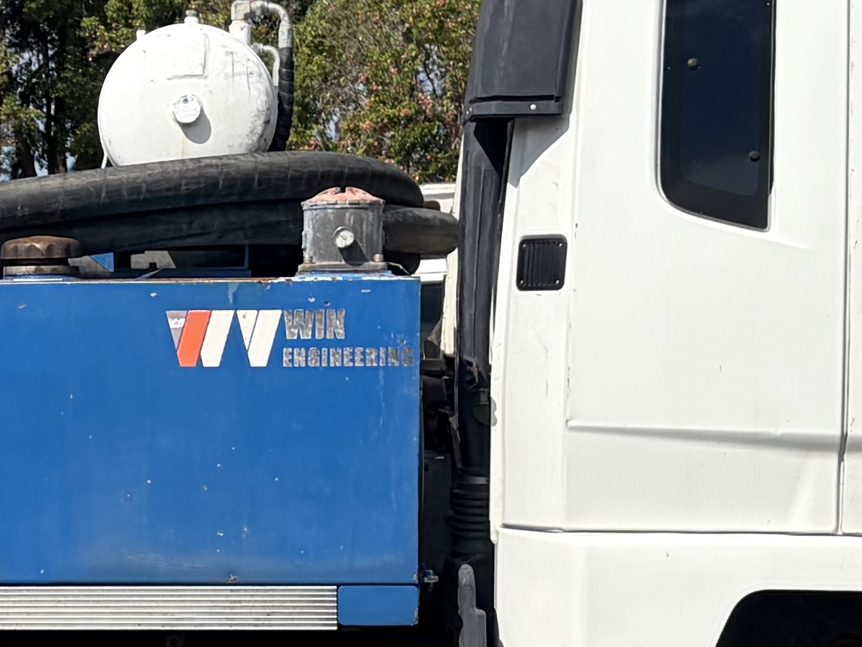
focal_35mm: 130
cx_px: -187
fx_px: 3238
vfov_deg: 11.4
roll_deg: +0.8
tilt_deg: -4.0
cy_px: 535
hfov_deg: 14.6
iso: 64
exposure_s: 1/7813
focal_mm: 5.96
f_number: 1.6
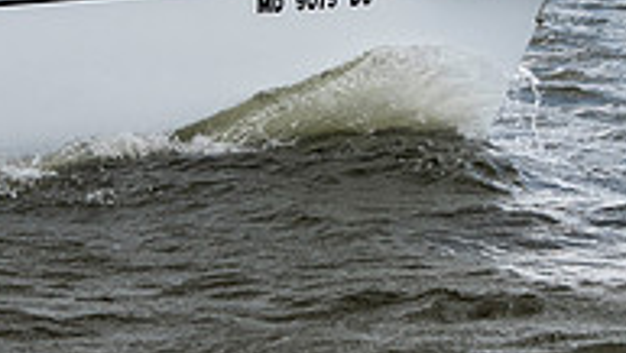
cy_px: -251
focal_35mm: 236
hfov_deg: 9.1
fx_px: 3921
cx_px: 195
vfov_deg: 5.1
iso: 400
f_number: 5
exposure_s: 1/1250
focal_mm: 50
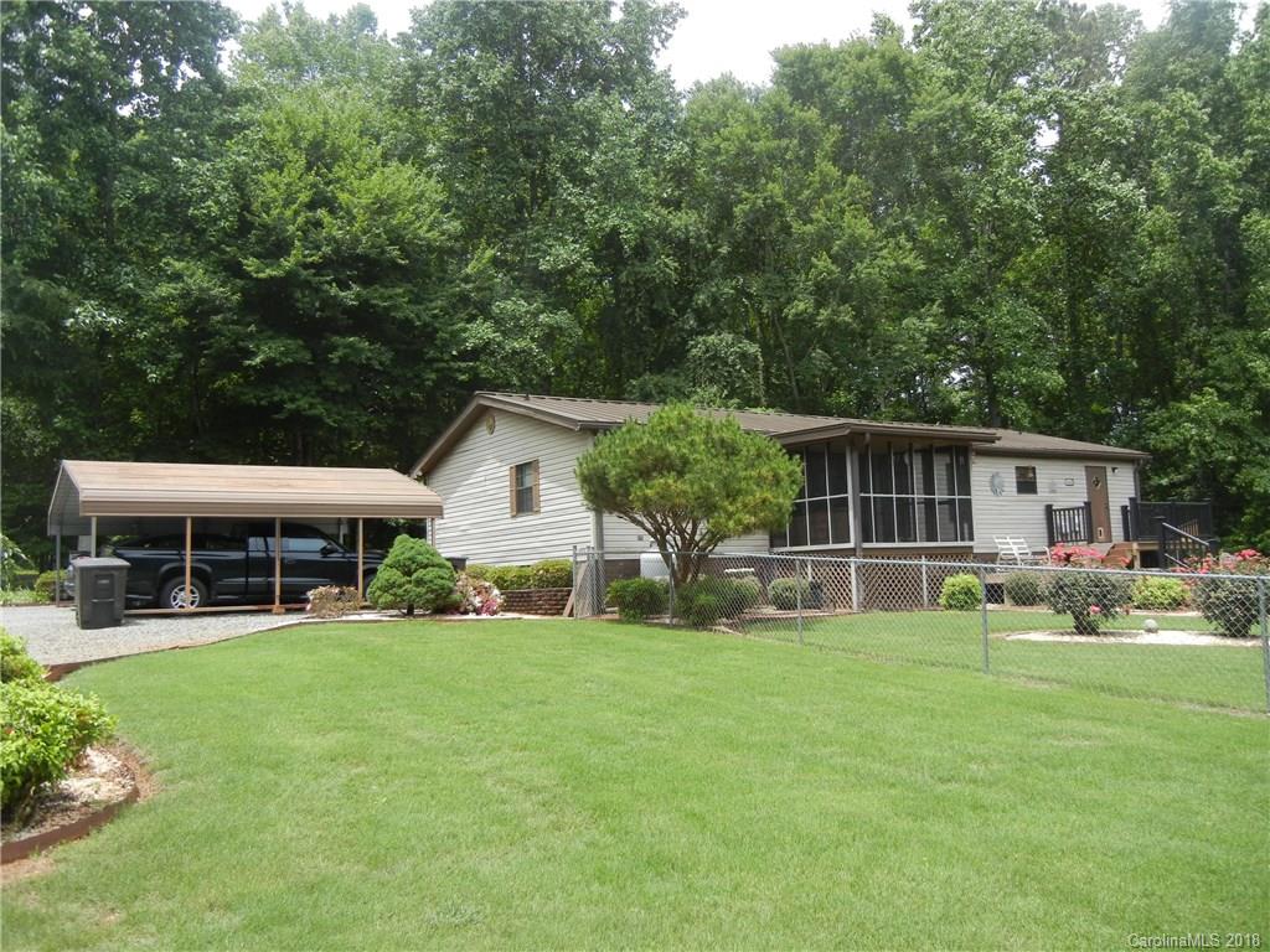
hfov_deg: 60.0
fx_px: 1101
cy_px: 476
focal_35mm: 30
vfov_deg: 46.8
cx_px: 635
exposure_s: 1/584
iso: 160
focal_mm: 5.4
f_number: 3.5
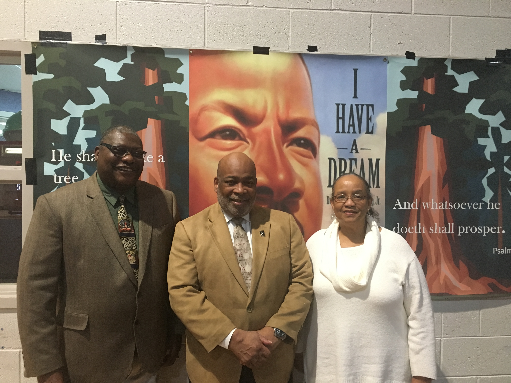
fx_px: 428
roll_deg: -1.0
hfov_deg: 61.7
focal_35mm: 29
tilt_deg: -1.1
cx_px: 256
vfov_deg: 48.2
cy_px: 192
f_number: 2.2
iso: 200
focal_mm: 4.15
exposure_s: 1/30
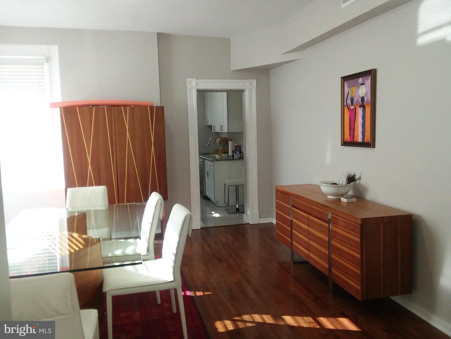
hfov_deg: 61.6
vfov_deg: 48.3
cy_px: 170
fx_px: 378
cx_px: 226
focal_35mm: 29
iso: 80
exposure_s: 1/30
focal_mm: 2.47
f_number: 1.9
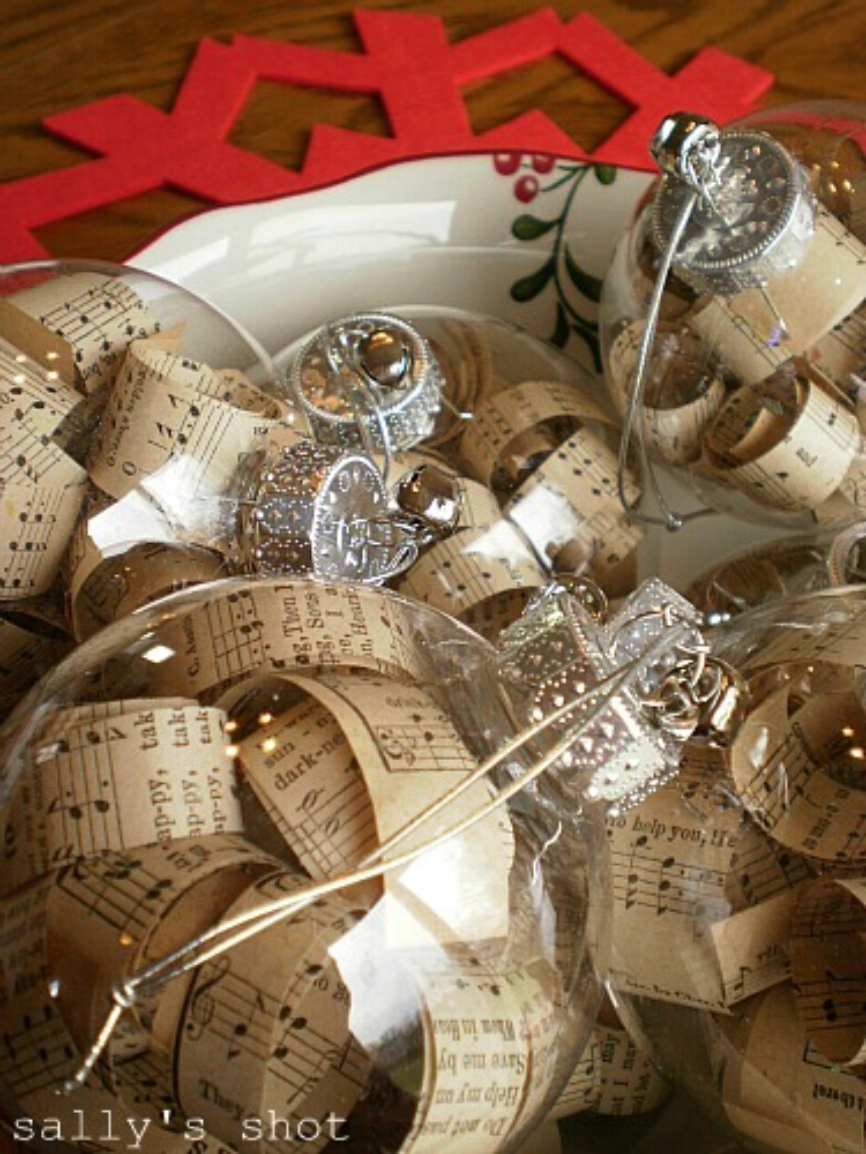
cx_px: 433
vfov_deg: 44.8
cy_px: 577
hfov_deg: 34.3
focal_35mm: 42
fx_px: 1401
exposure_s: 1/40
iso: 100
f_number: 3.5
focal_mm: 7.4
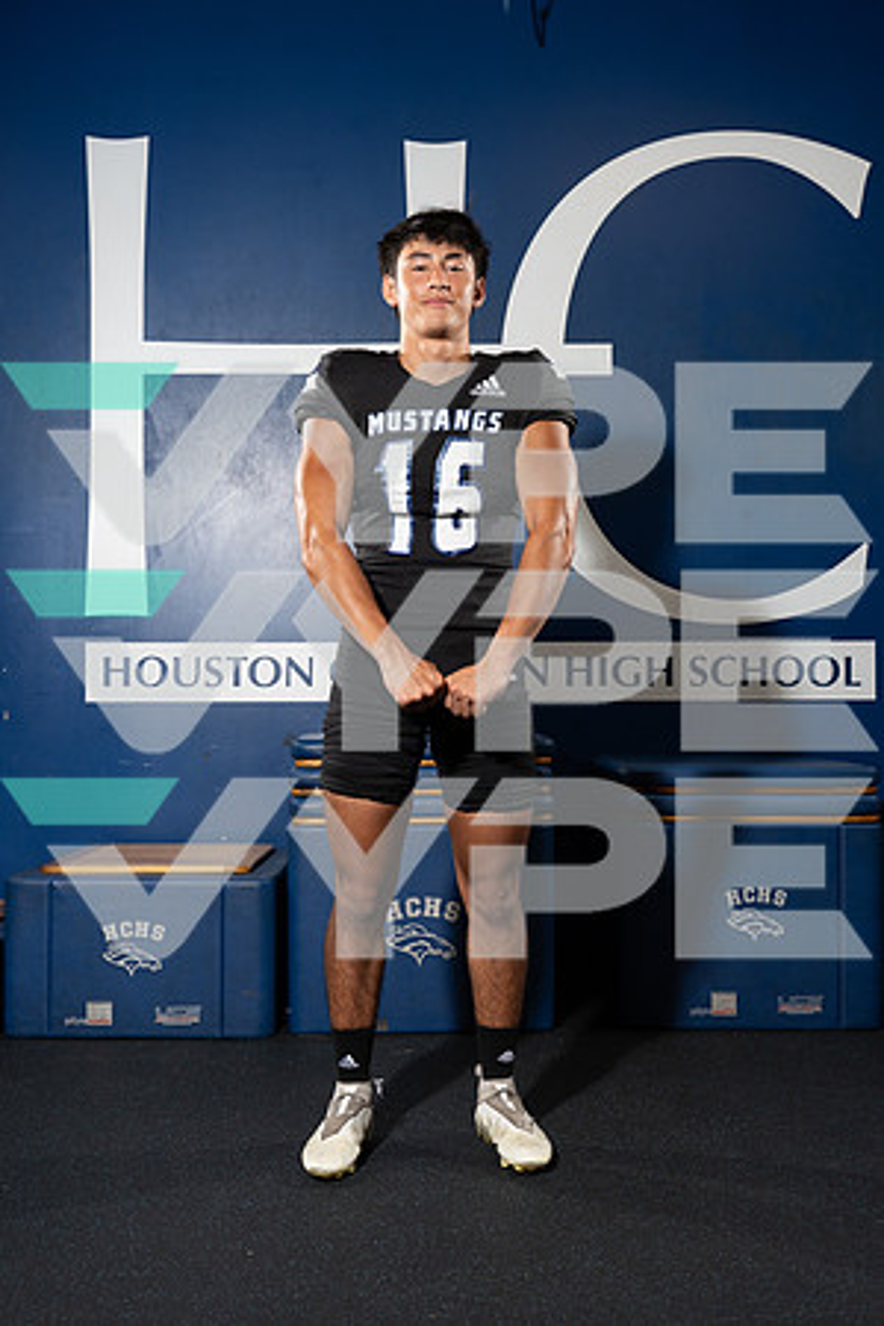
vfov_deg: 50.7
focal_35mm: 38
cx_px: 442
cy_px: 663
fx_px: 1400
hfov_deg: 35.1
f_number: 8
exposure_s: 1/250
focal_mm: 38
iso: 800
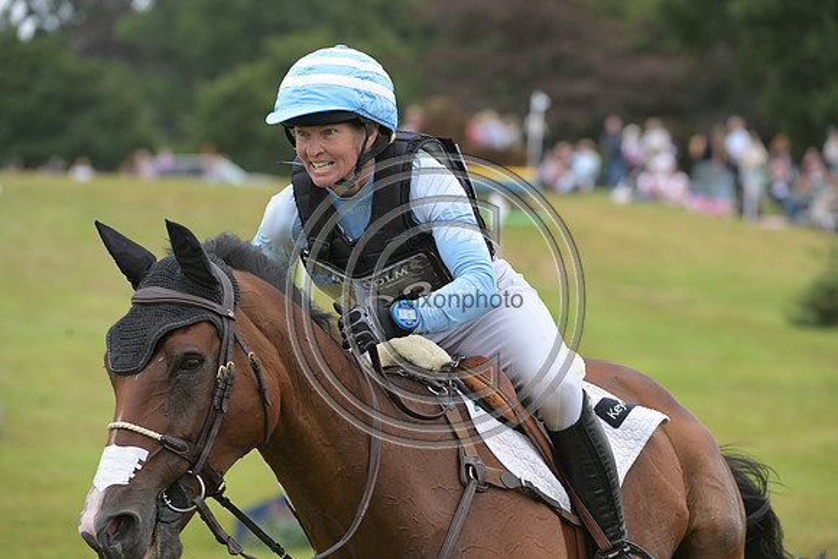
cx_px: 419
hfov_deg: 10.3
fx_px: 4656
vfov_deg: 6.9
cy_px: 280
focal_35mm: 200
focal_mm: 200
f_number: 5.6
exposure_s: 1/1250
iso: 1250
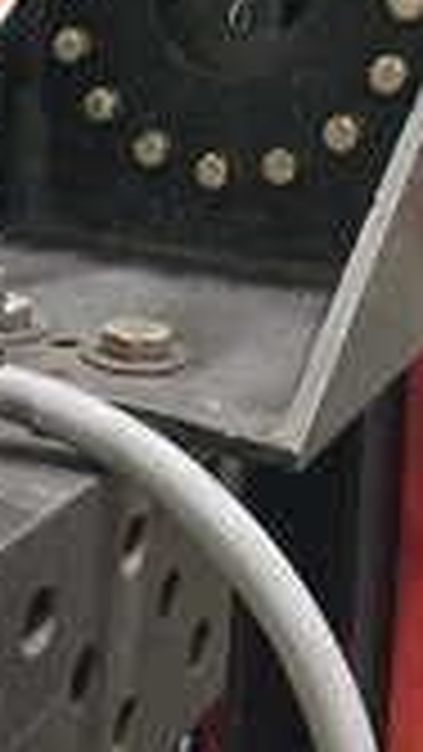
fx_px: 1355
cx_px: 68
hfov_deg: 17.5
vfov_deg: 29.7
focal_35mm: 68
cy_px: 77
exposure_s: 1/24
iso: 1000
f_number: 1.8
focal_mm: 4
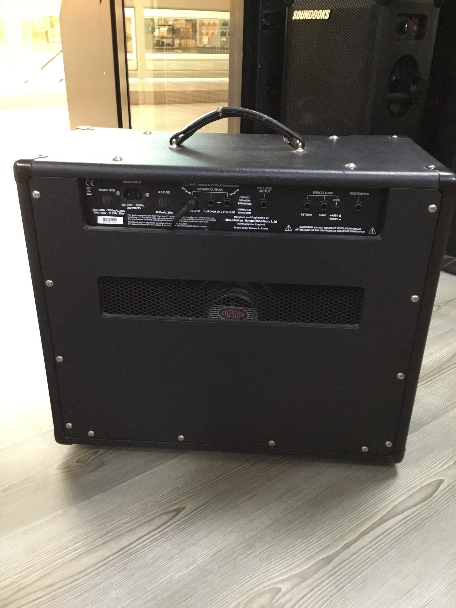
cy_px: 304
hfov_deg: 45.4
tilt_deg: -26.7
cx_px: 228
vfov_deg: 58.4
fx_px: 544
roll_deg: -0.6
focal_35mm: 31
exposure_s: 1/17
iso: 320
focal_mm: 3.3
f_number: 2.4
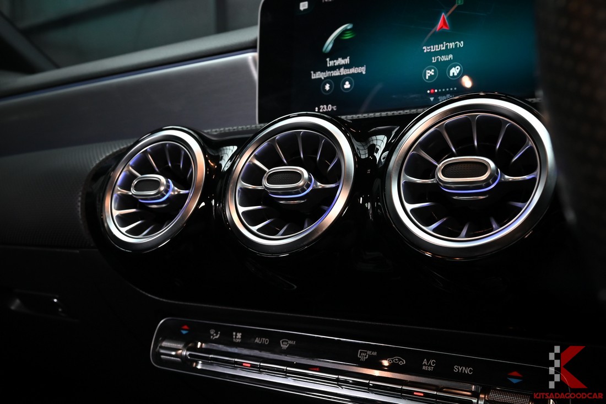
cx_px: 303
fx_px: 606
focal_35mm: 36
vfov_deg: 36.9
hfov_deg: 53.1
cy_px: 202
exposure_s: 1/45
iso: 800
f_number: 6.7
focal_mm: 24
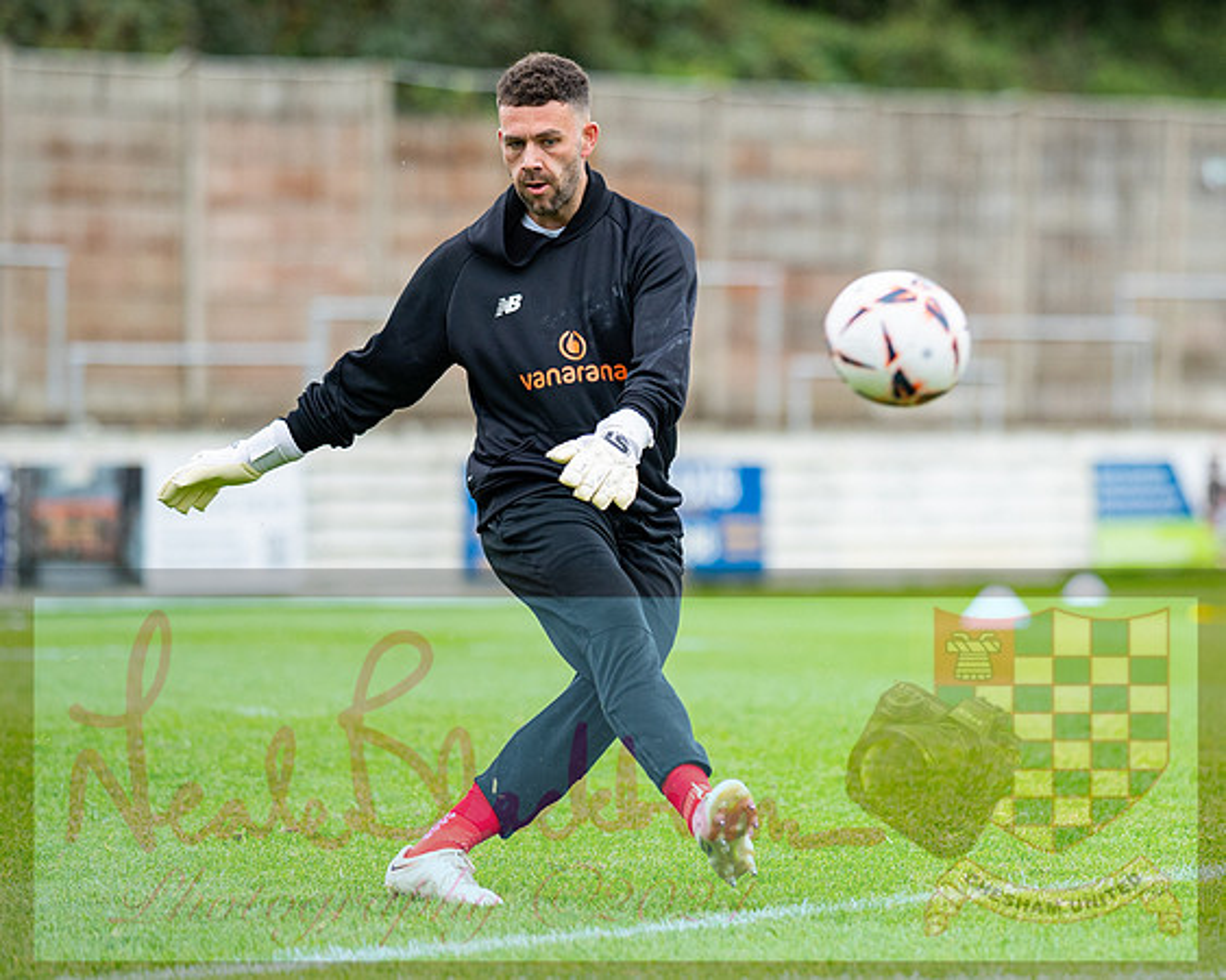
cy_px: 494
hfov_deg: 7.6
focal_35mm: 253
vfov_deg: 6.1
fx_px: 9172
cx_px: 748
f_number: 1.8
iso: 400
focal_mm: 135
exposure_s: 1/2000
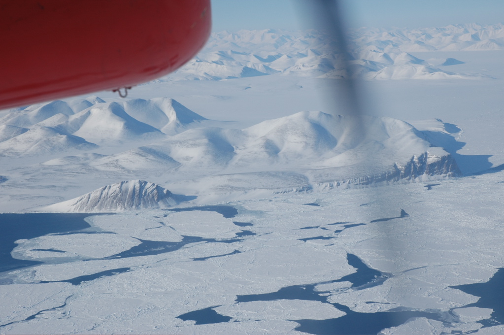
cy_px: 168
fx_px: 1007
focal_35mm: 72
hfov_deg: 28.1
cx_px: 252
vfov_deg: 18.9
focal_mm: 48
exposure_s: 1/500
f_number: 11
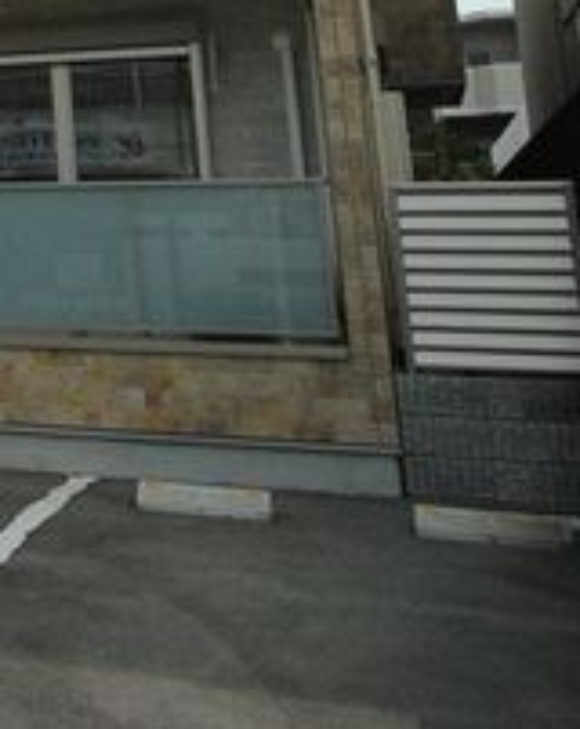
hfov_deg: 17.1
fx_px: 1550
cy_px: -42
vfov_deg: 24.9
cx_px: -493
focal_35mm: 72
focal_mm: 16
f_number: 11
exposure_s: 1/500
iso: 800
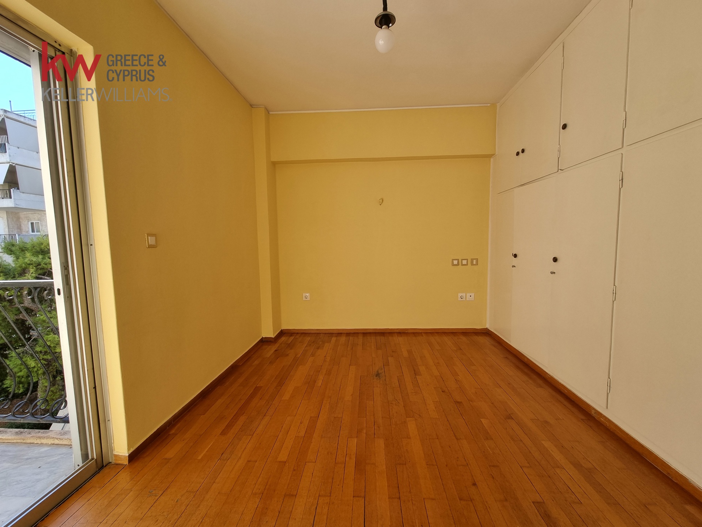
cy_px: 264
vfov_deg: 89.9
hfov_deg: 106.2
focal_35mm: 13
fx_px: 264
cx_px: 351
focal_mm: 2.2
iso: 50
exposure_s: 1/311
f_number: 2.2
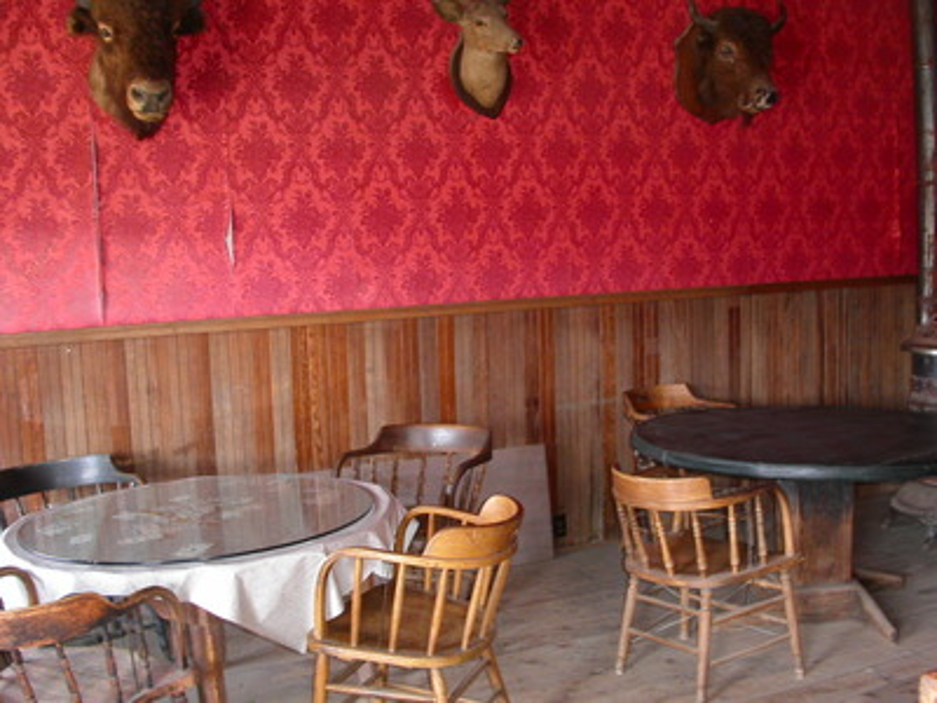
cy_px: 352
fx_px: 1029
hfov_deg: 49.0
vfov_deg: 37.7
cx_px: 468
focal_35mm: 38
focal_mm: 7.8
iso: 161
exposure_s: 1/30
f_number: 2.8
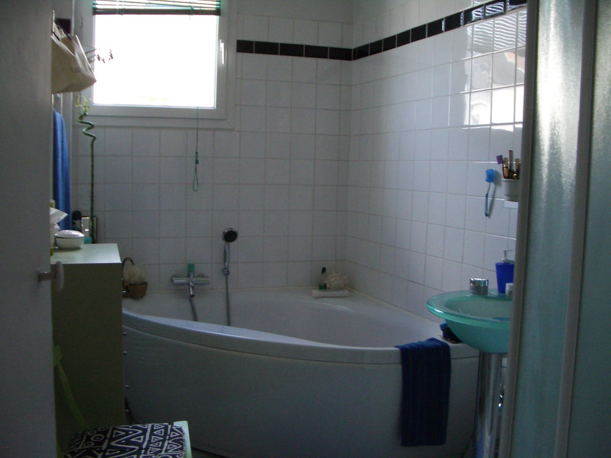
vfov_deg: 40.7
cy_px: 229
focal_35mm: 35
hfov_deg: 52.6
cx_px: 306
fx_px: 618
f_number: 2.6
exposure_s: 1/80
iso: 200
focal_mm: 5.8
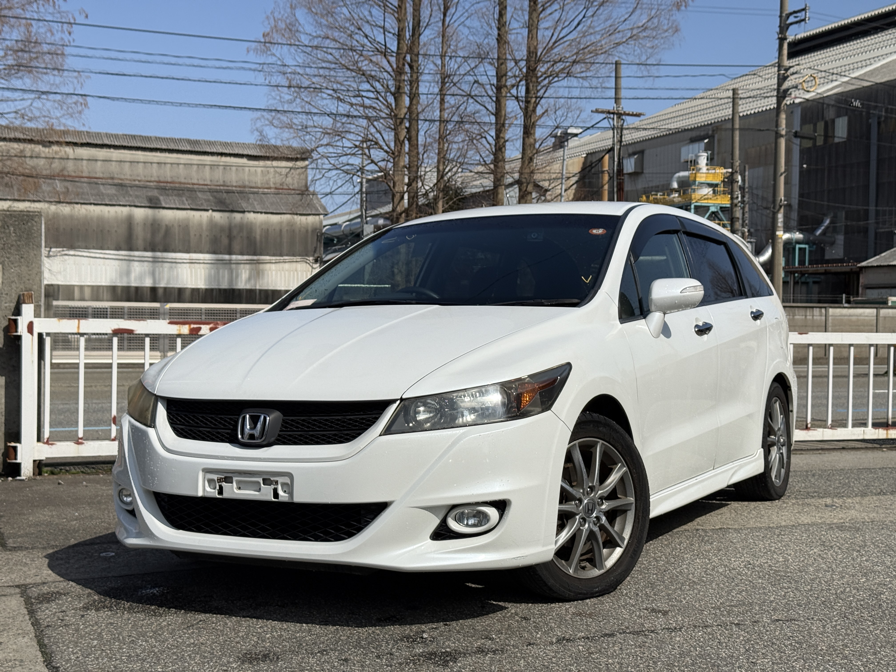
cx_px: 448
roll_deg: -1.0
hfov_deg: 39.7
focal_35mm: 48
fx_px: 1242
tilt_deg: -1.3
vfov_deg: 30.3
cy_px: 336
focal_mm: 6.76
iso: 64
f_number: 1.78
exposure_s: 1/11364
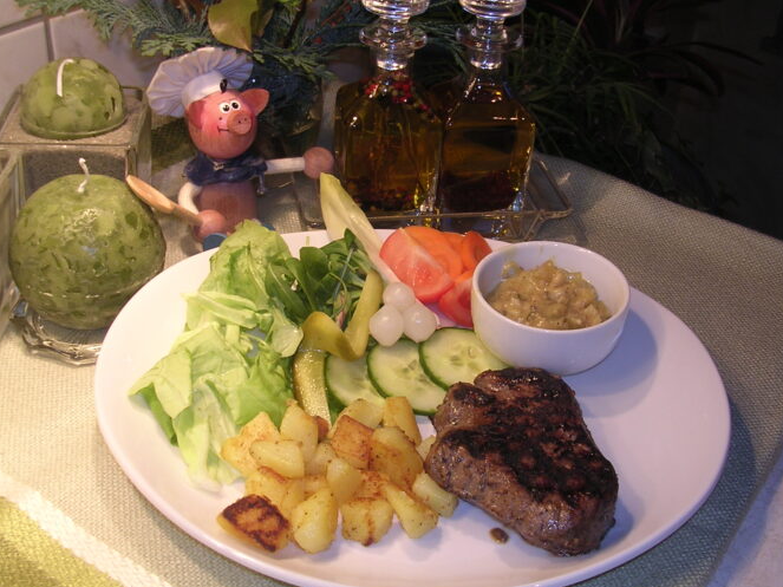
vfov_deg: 32.9
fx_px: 995
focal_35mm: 44
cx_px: 416
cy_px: 283
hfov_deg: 42.9
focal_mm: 5.8
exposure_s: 1/30
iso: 100
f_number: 2.8
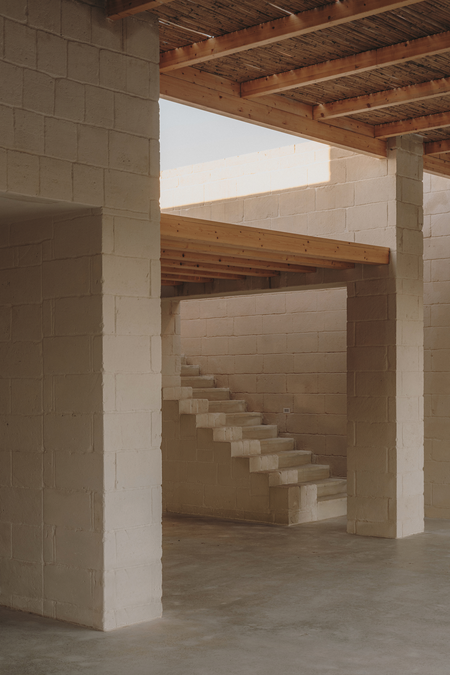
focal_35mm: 54
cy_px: 334
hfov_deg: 25.0
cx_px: 255
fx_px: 1013
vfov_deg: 36.9
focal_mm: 64
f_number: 11
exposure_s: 1/17
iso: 250
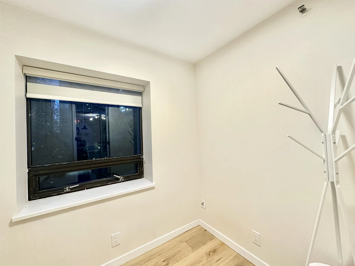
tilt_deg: +1.1
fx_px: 144
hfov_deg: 102.1
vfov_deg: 85.7
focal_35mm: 14
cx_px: 178
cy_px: 133
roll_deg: +3.1
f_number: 2.2
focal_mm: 2.22
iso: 200
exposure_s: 1/120
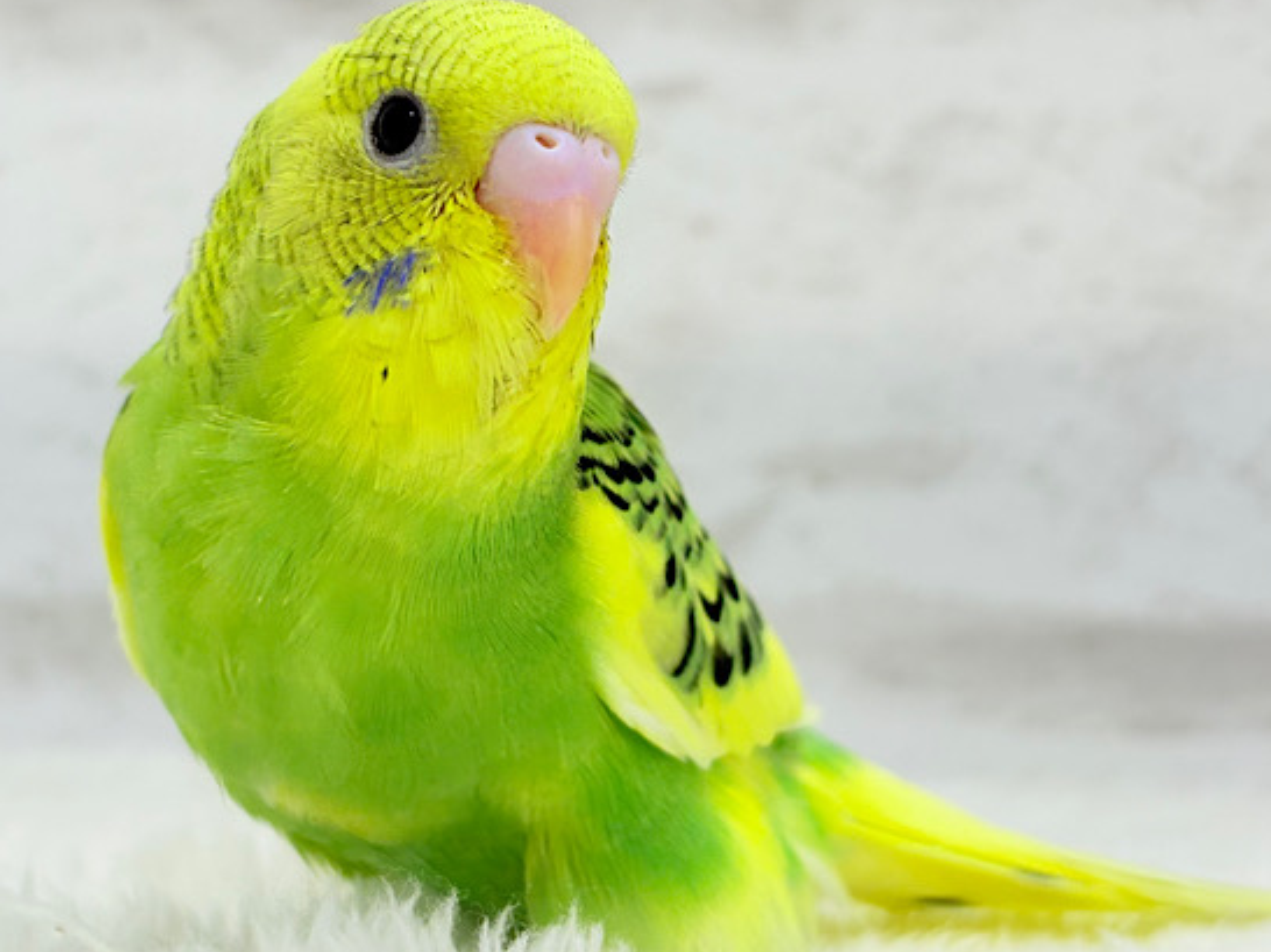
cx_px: 535
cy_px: 449
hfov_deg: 31.6
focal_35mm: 61
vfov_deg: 24.0
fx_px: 2239
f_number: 1.6
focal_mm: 5.96
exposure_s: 1/100
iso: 64
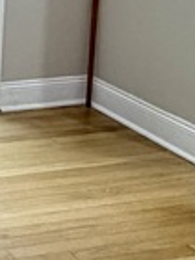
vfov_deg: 17.8
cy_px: 2
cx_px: -251
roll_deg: +1.6
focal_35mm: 108
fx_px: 811
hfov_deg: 11.6
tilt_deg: -13.0
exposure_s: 1/120
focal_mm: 2.22
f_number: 2.2
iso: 320
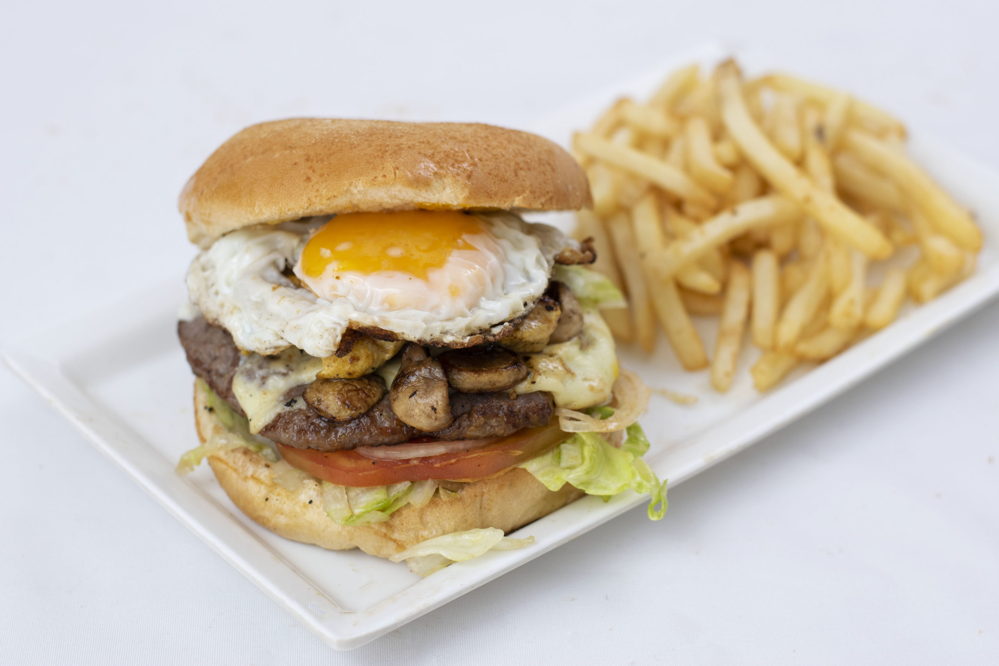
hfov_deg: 27.0
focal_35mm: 75
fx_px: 2081
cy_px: 333
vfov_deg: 18.2
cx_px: 500
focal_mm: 50
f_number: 4
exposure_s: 1/50
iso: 200
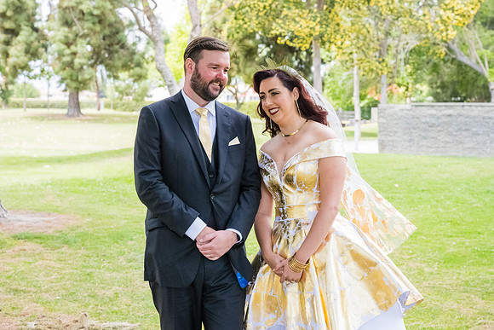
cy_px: 151
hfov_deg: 26.7
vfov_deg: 18.0
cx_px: 226
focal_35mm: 76
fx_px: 1041
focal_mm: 70
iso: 1600
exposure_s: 1/1600
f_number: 5.6
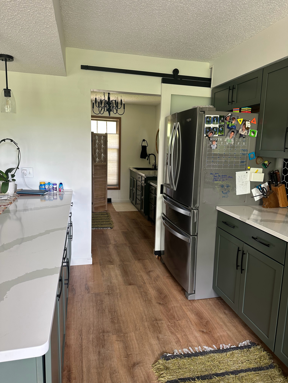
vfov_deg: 71.6
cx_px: 144
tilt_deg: -8.5
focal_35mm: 24
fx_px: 266
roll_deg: -1.7
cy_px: 192
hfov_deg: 56.8
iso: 125
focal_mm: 6.86
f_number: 1.78
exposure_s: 1/60
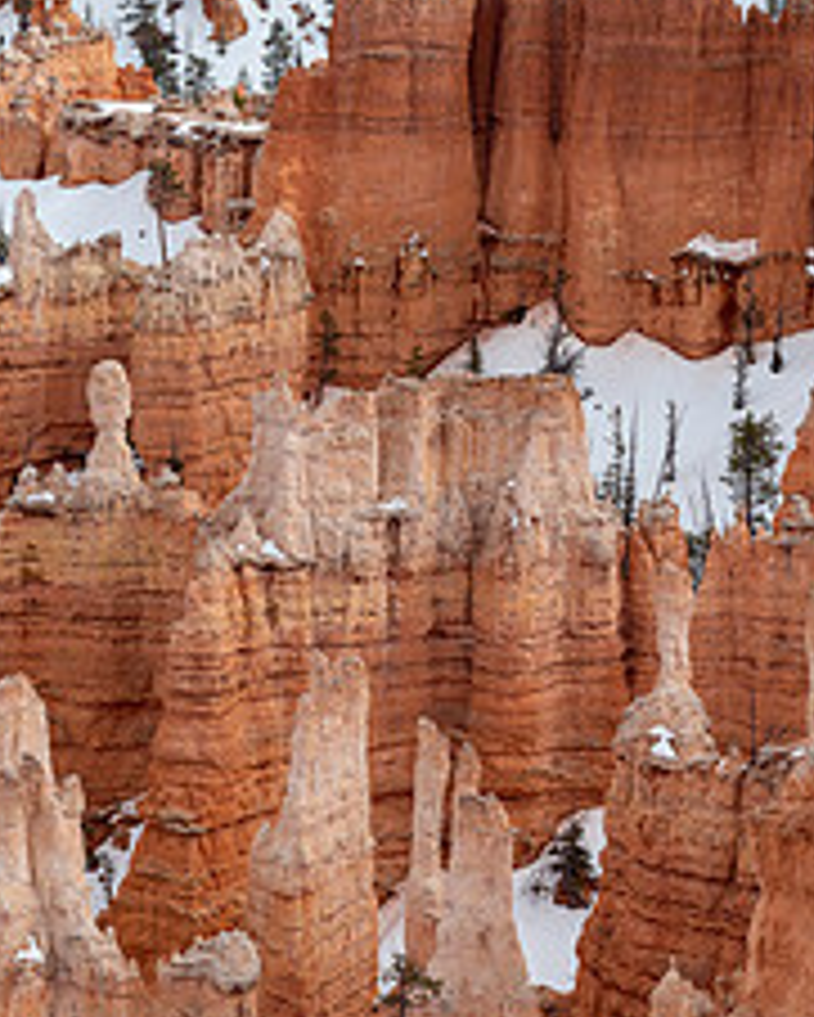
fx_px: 6741
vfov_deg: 8.6
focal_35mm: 224
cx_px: 211
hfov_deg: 6.9
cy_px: 909
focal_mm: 120
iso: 64
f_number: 8
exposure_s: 1/250
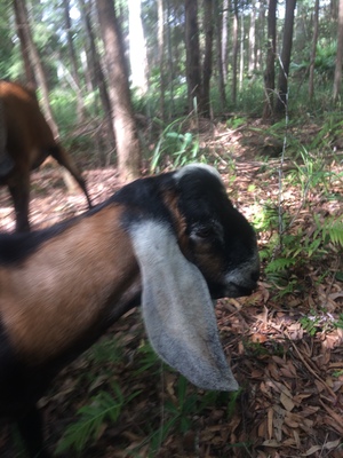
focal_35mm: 29
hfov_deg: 48.2
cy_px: 229
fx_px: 383
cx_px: 172
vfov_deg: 61.7
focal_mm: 4.15
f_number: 2.2
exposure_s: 1/50
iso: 32
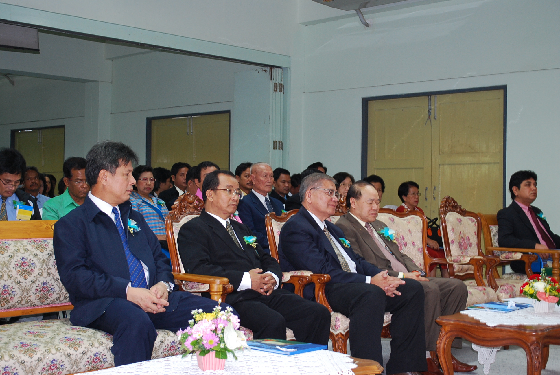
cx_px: 280
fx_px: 818
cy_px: 188
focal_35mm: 52
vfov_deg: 25.8
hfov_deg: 37.8
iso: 400
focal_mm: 35
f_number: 5.3
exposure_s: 1/20
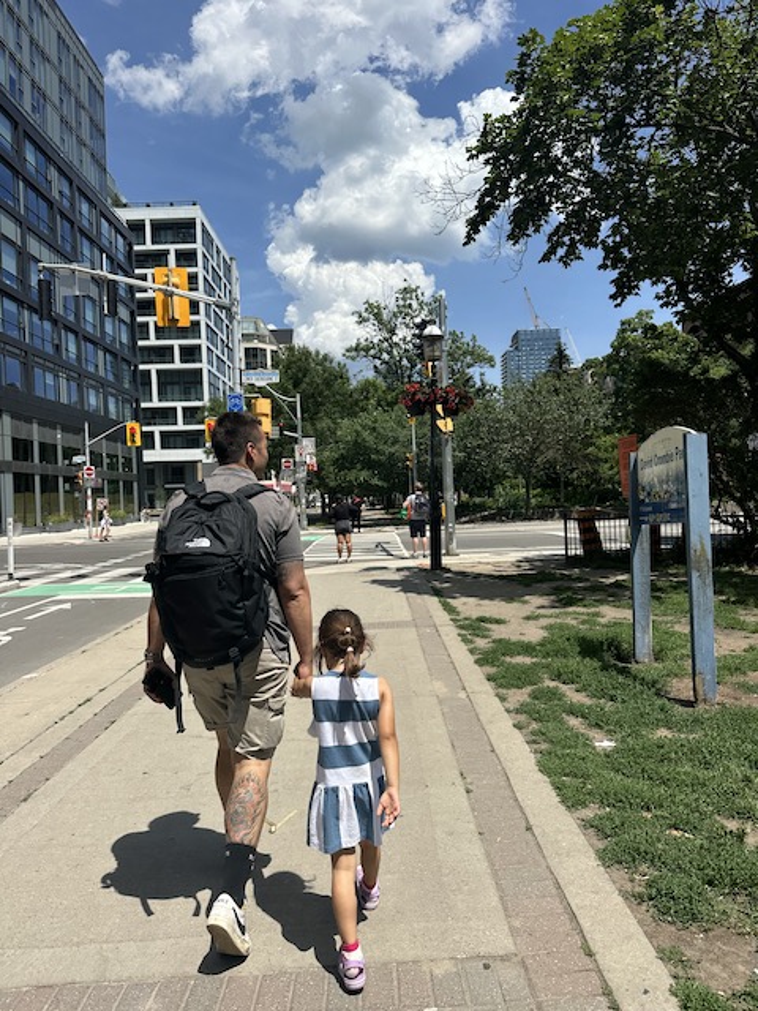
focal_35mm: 24
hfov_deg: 56.8
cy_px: 506
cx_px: 379
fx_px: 701
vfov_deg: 71.6
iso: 80
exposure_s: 1/6211
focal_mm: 6.86
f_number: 1.78
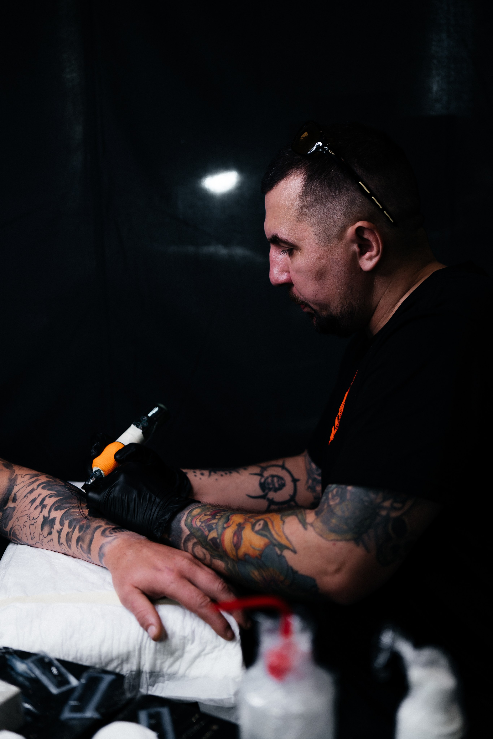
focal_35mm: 45
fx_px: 924
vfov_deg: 43.6
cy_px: 370
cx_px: 246
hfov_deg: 29.9
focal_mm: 45
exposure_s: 1/320
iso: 250
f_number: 1.8
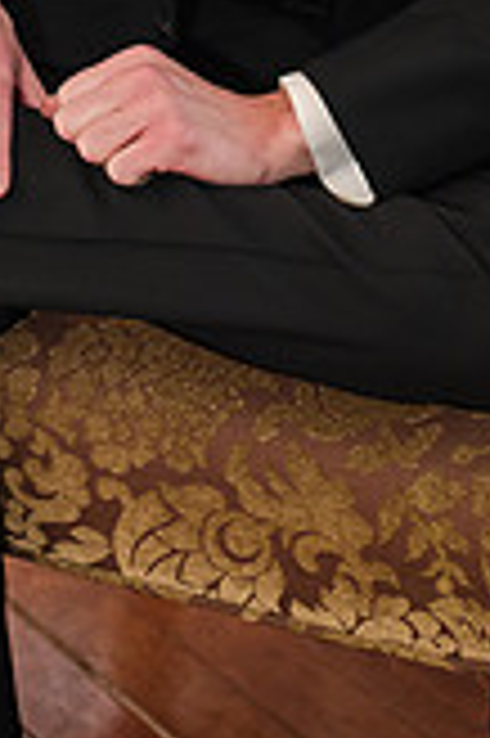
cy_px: -225
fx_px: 2803
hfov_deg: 10.0
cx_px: 175
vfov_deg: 14.4
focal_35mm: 137
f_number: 3.2
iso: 400
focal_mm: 50
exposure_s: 1/320
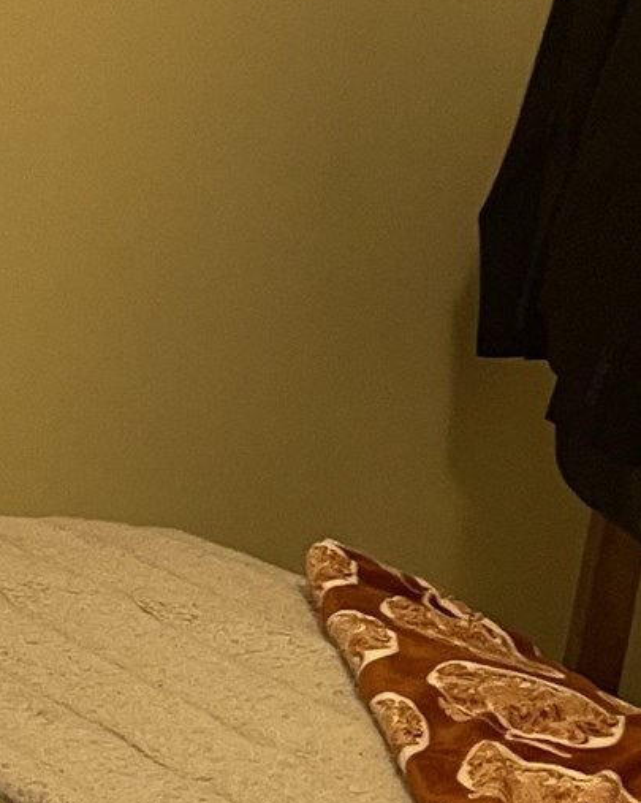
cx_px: -535
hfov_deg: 12.6
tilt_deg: -7.7
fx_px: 2635
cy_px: -11
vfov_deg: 16.9
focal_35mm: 111
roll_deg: -4.7
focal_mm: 5.1
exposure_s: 1/60
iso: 250
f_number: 1.6
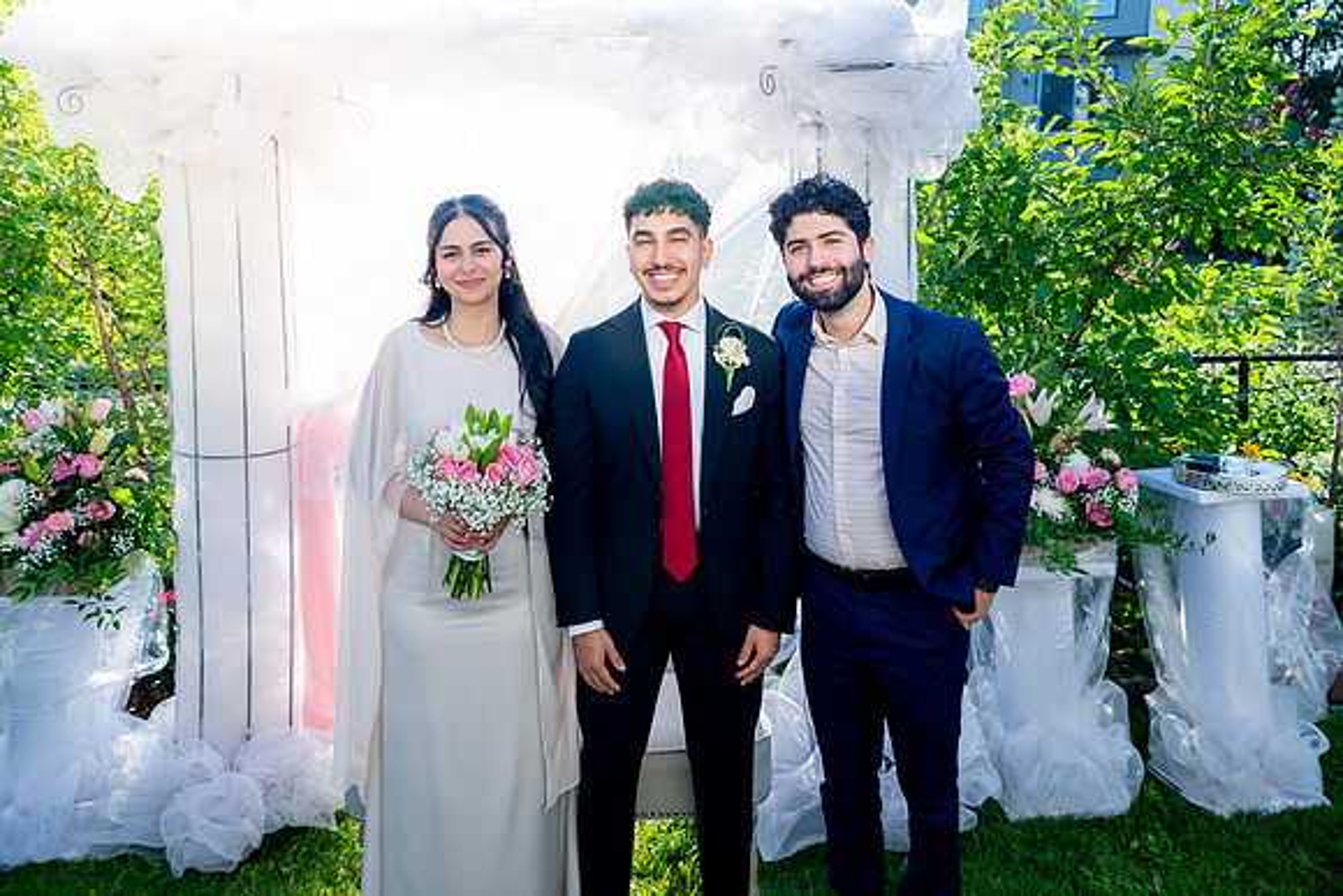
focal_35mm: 28
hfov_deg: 65.5
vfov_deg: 46.4
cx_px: 672
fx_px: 1045
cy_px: 448
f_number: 3.5
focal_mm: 28
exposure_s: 1/500
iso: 200
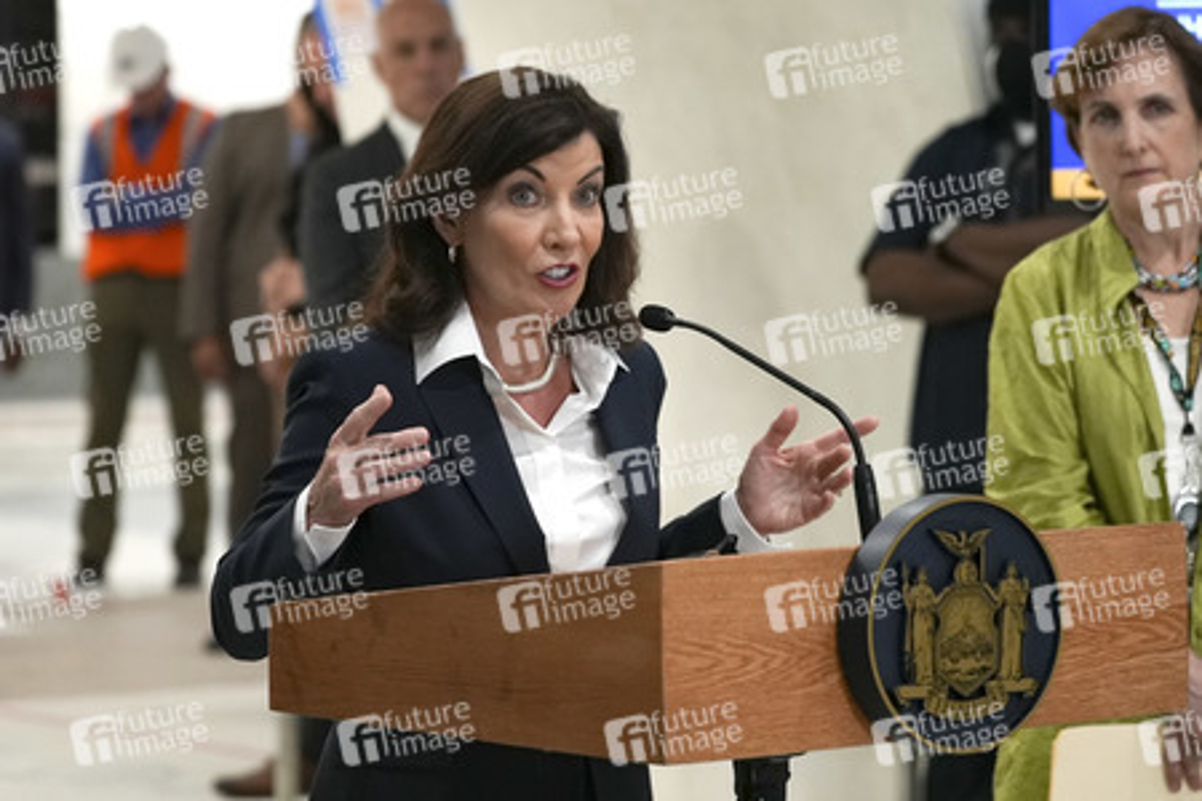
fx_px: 4774
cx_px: 601
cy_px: 400
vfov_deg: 9.6
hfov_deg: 14.3
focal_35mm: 143
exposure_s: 1/400
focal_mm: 143
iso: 5000
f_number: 5
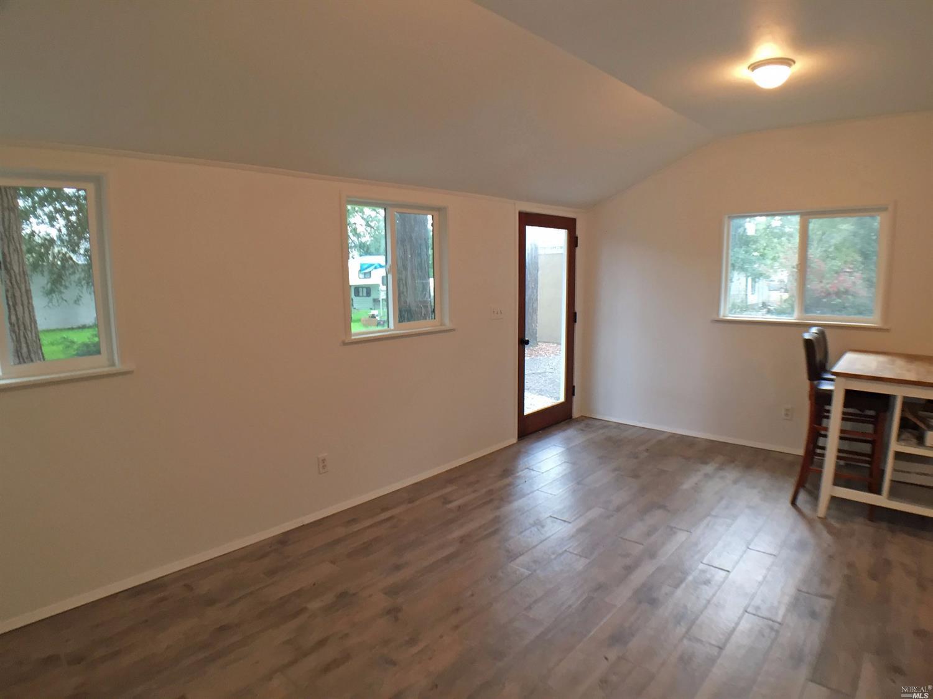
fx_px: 781
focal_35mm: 29
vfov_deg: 48.2
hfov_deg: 61.7
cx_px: 466
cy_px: 350
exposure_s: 1/30
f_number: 2.2
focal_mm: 4.15
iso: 64
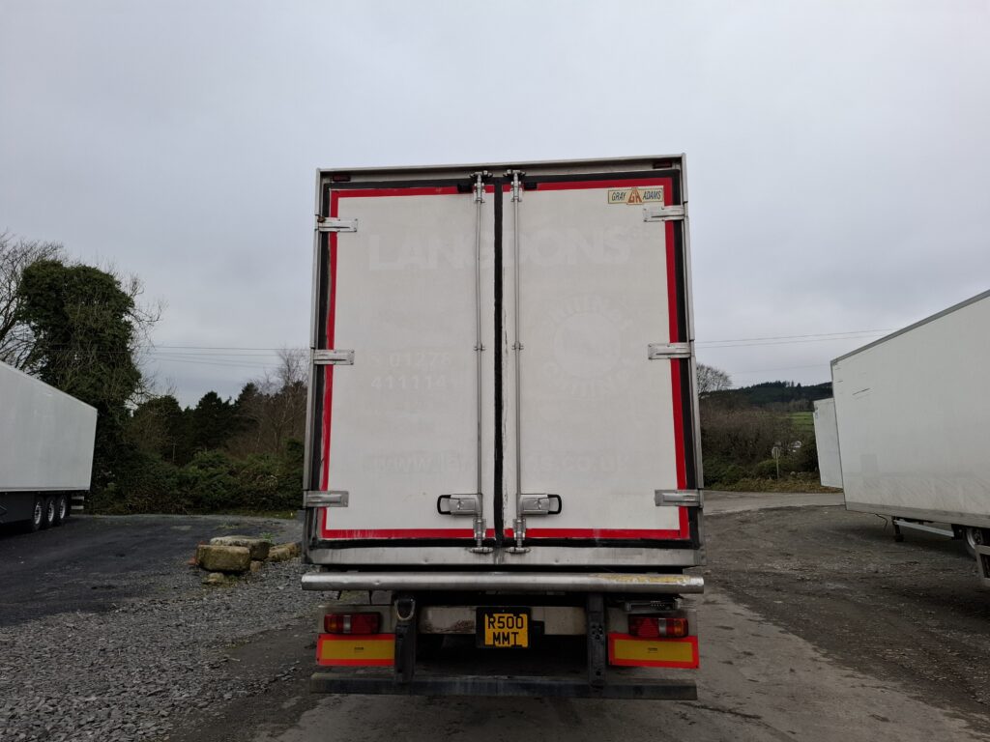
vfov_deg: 58.9
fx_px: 658
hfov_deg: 73.9
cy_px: 371
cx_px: 495
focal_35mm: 23
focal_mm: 5.54
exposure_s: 1/219
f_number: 1.8
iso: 50
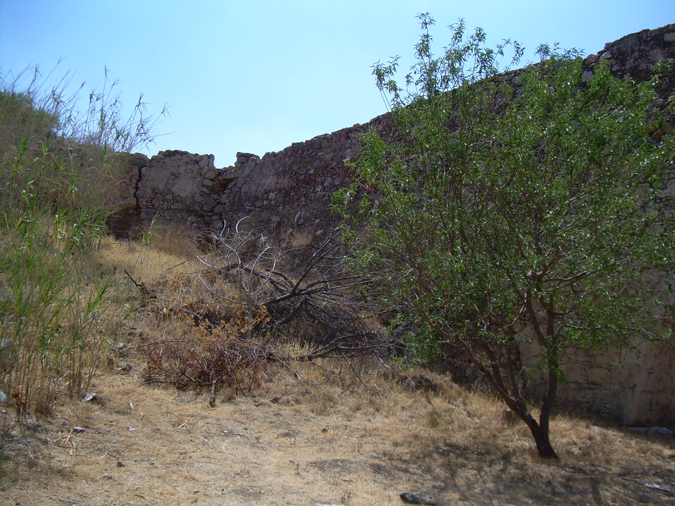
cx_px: 338
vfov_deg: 37.7
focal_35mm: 38
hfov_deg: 49.0
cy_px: 253
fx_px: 741
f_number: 2.8
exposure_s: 1/1189
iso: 50
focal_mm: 6.3
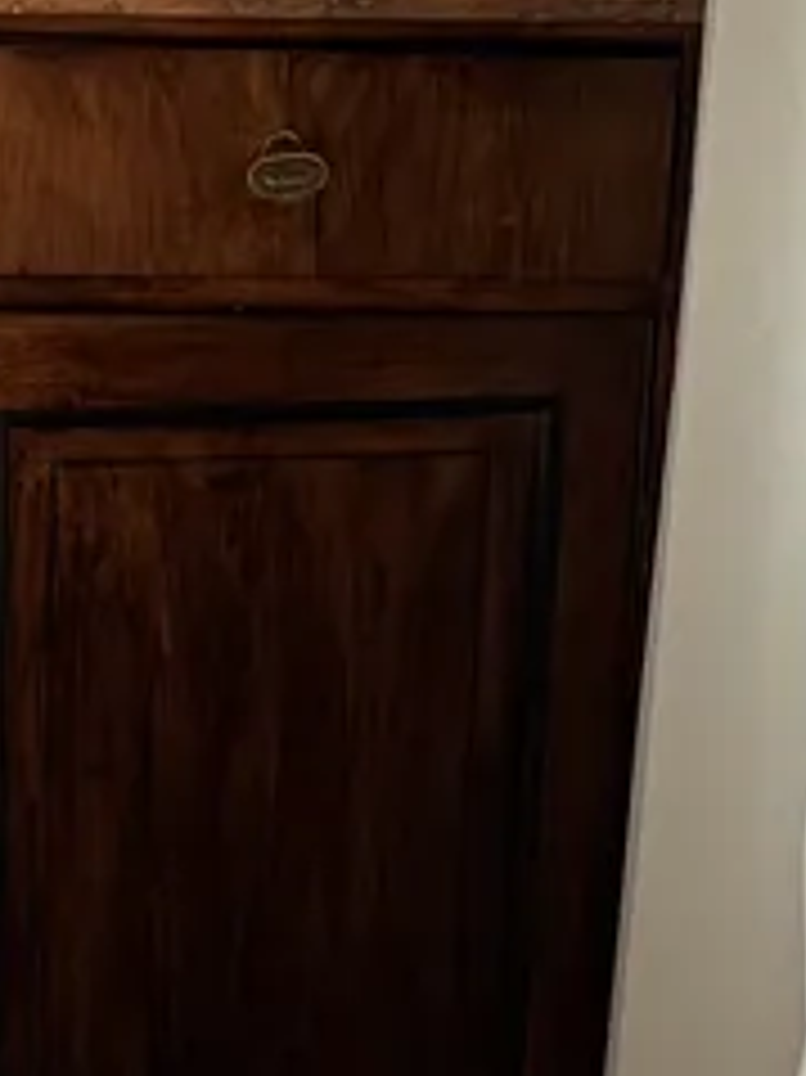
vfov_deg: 11.4
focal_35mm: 174
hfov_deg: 8.5
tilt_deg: -25.8
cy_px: 356
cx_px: 356
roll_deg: -2.3
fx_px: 5407
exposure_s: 1/122
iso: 64
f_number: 1.6
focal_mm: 5.96
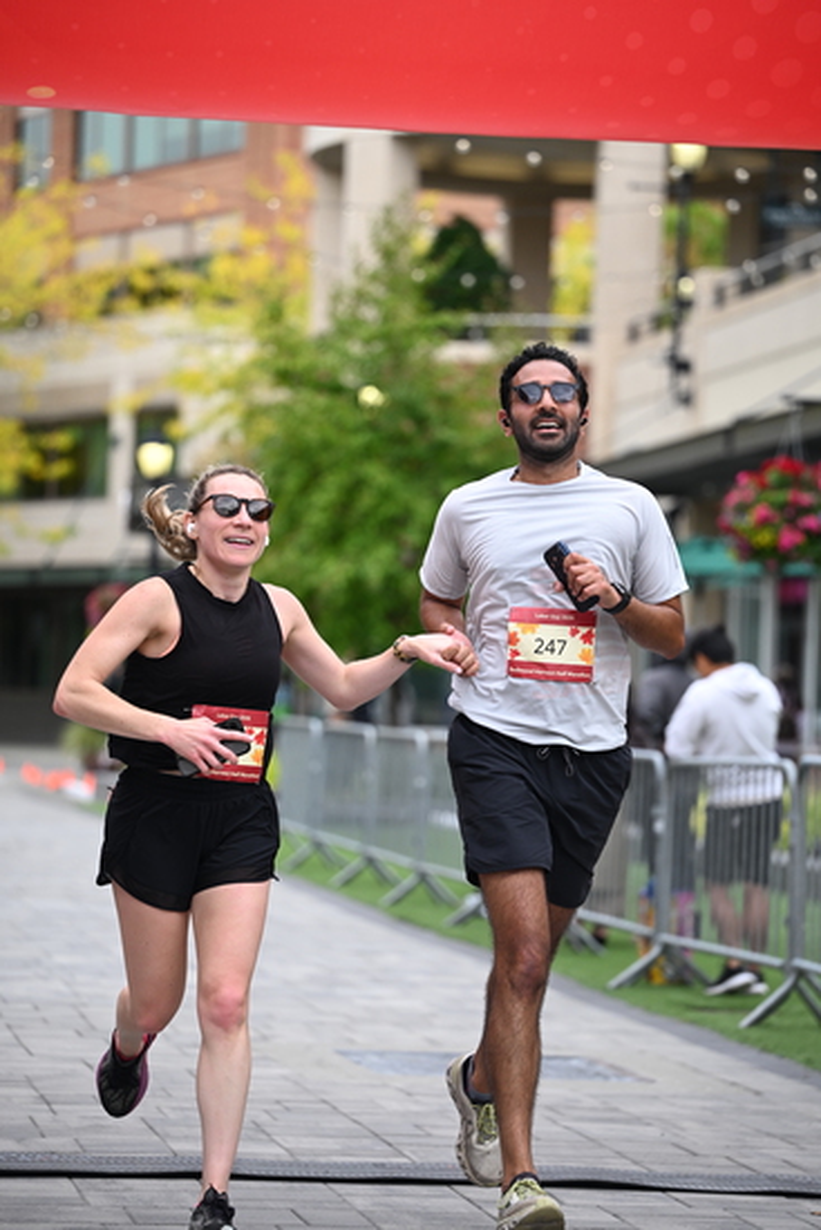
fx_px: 3931
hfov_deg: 11.9
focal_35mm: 115
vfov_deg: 17.8
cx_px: 410
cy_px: 615
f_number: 2.8
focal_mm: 115
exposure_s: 1/2000
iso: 640
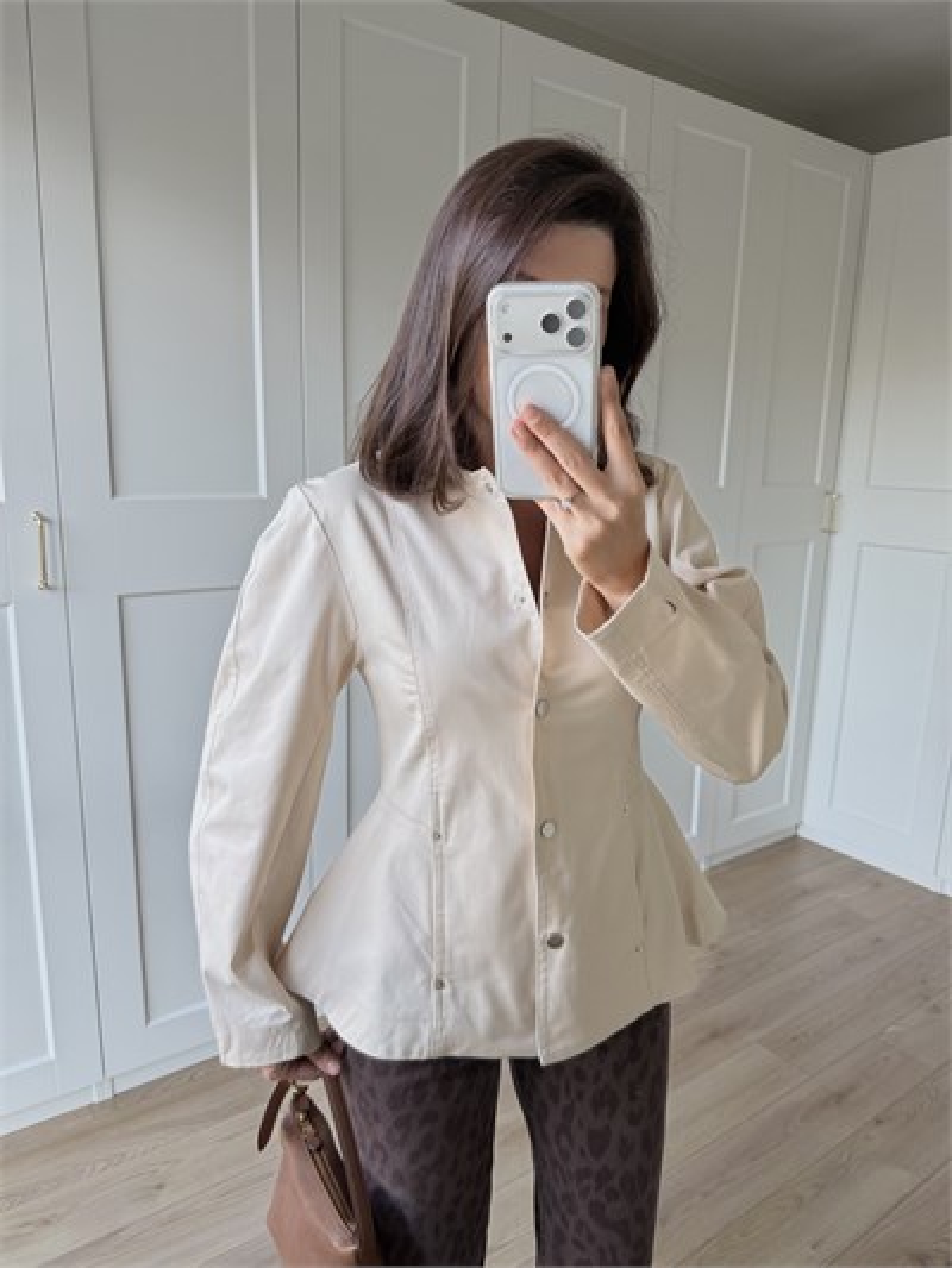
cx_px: 476
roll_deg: +0.3
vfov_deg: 71.6
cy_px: 634
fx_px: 880
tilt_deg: -23.9
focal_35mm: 24
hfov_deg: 56.8
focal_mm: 6.76
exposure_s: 1/121
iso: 125
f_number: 1.78
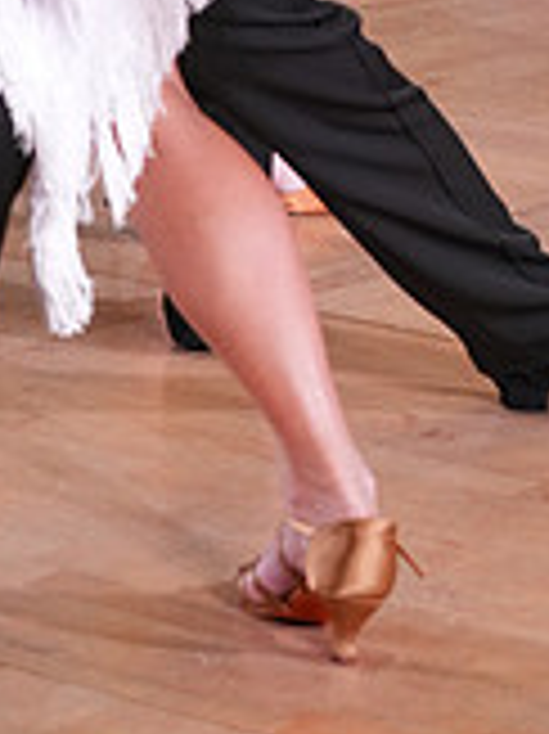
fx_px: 3473
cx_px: 137
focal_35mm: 164
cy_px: -315
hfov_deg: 9.0
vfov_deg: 11.6
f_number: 4
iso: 2500
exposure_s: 1/500
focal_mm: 48
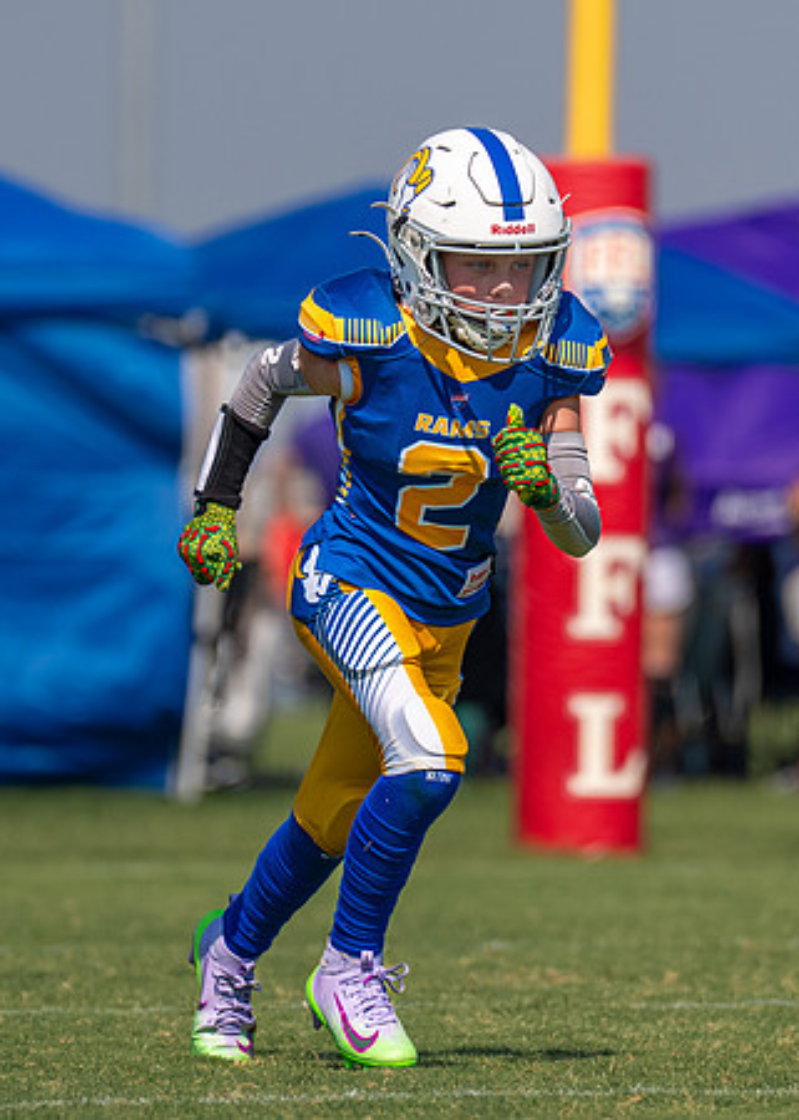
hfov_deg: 2.3
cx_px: 472
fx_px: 19571
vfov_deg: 3.3
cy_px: 442
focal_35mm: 616
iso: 100
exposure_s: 1/3200
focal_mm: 200
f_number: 2.8
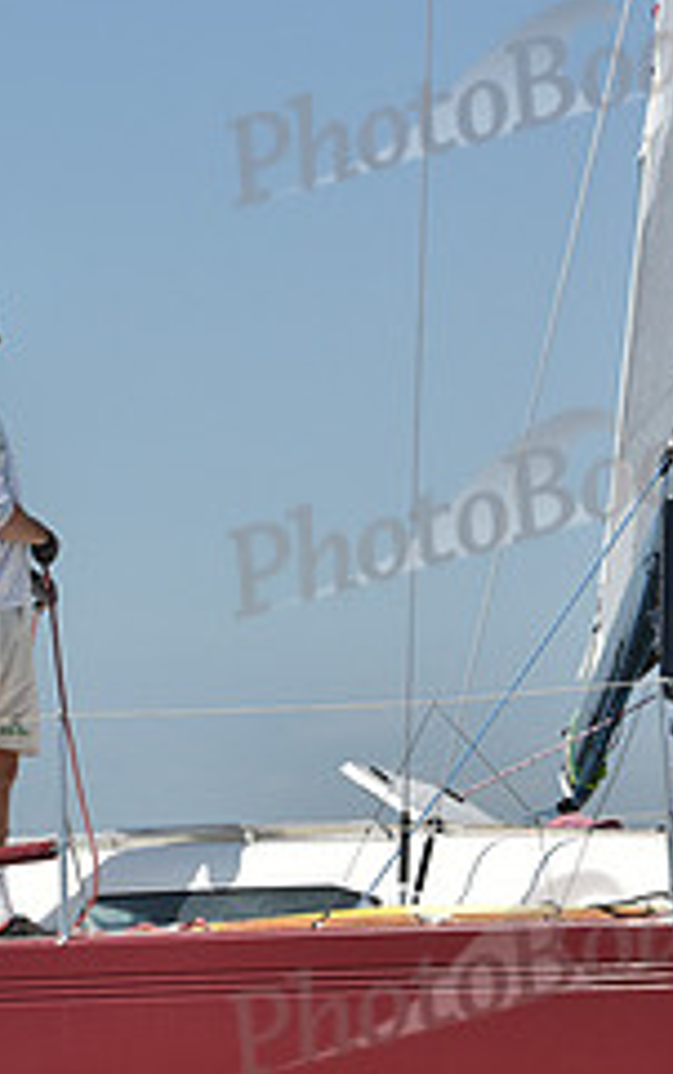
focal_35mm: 233
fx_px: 6825
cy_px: 795
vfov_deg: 9.0
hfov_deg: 5.6
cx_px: 0
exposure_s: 1/1250
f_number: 8
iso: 250
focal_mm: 95
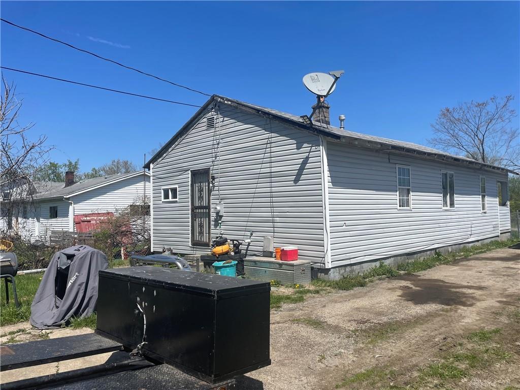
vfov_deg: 53.1
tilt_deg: +2.8
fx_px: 391
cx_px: 260
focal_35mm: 26
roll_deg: +1.6
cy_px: 195
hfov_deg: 67.3
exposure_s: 1/4831
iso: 32
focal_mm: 4.2
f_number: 1.6
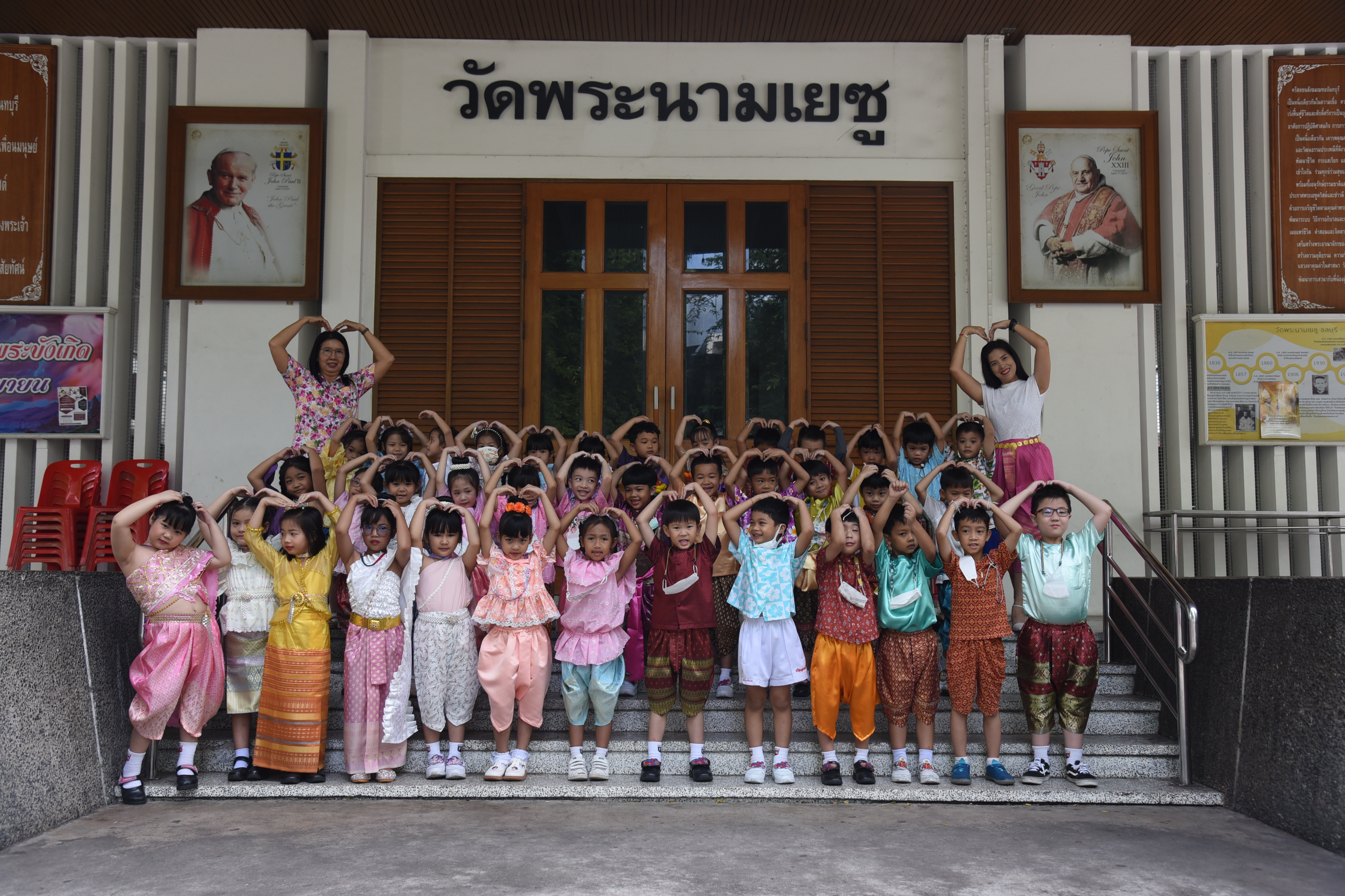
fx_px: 1270
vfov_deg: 38.9
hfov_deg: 55.8
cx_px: 672
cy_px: 448
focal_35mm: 34
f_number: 5.6
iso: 500
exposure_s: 1/160
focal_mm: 34
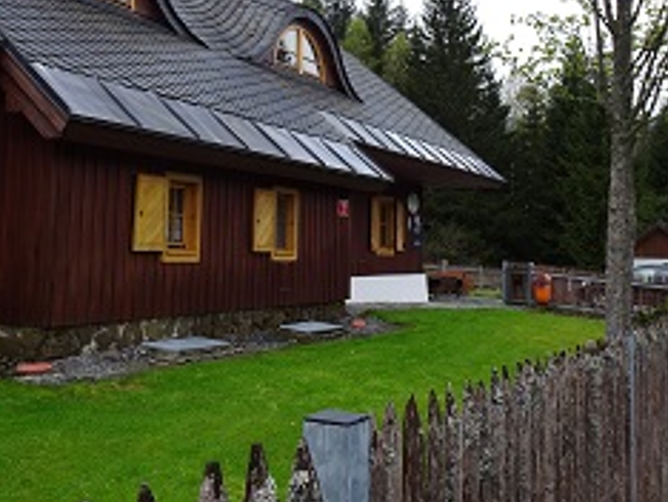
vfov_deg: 34.8
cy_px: 163
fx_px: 792
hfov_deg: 45.7
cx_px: 303
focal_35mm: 41
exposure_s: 1/320
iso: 80
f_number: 3.5
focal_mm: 4.1
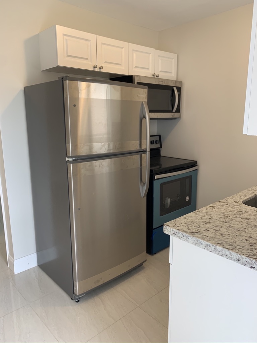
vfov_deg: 67.3
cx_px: 128
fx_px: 257
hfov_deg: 53.1
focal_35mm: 26
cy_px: 172
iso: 50
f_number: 1.8
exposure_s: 1/60
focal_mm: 4.25
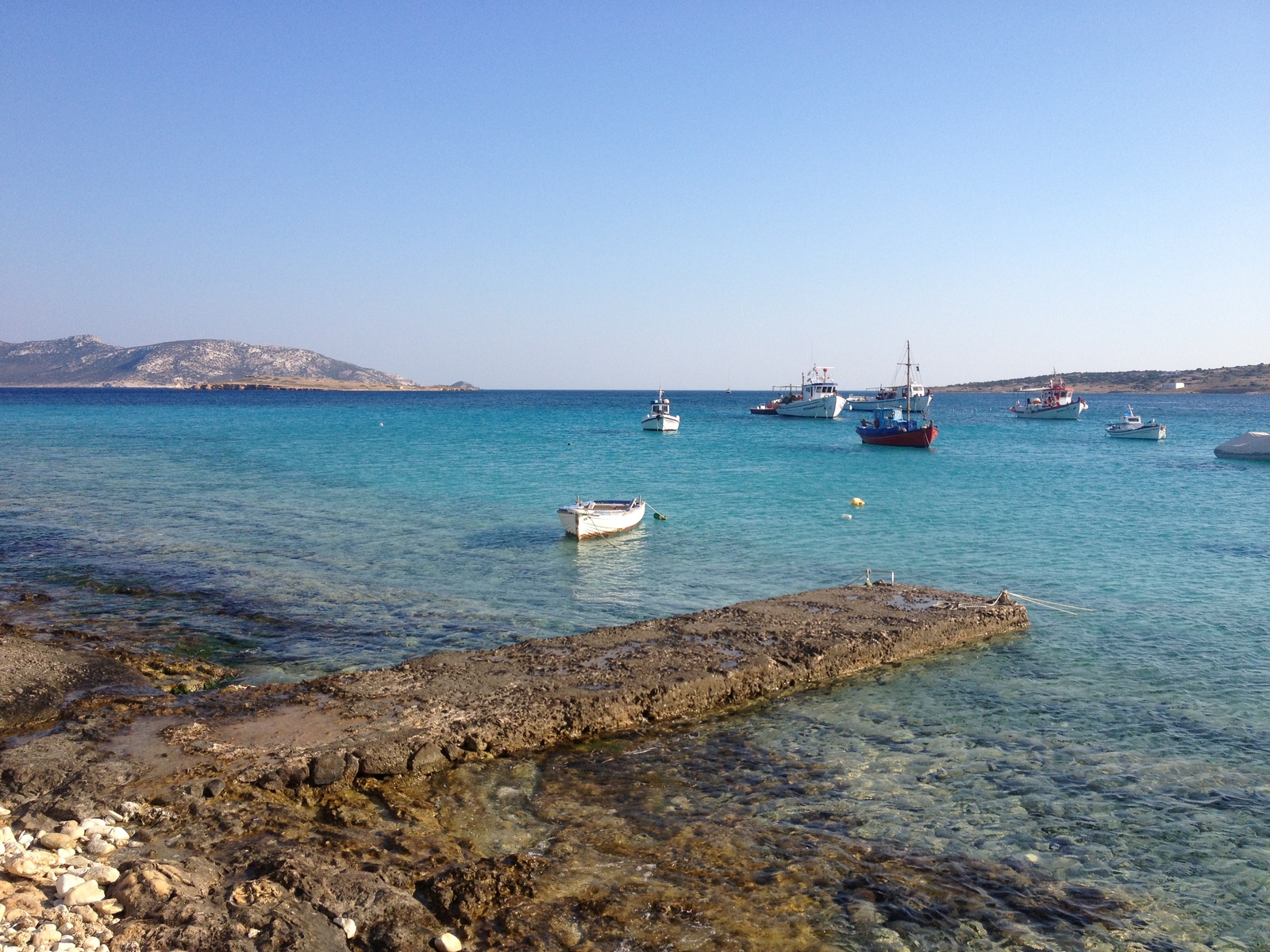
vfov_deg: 40.7
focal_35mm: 35
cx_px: 635
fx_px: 1284
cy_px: 476
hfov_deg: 52.6
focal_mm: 4.28
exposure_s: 1/1623
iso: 50
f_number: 2.4
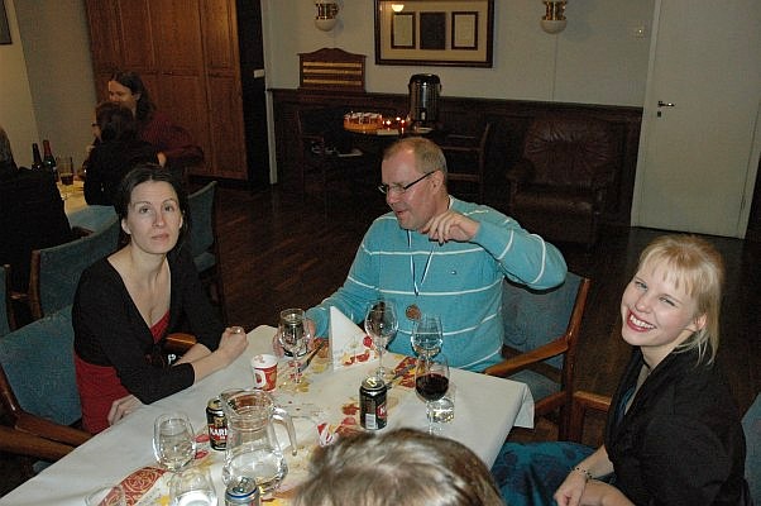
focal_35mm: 33
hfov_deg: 57.3
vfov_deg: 39.9
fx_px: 697
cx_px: 380
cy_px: 253
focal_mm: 22
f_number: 5
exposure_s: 1/60
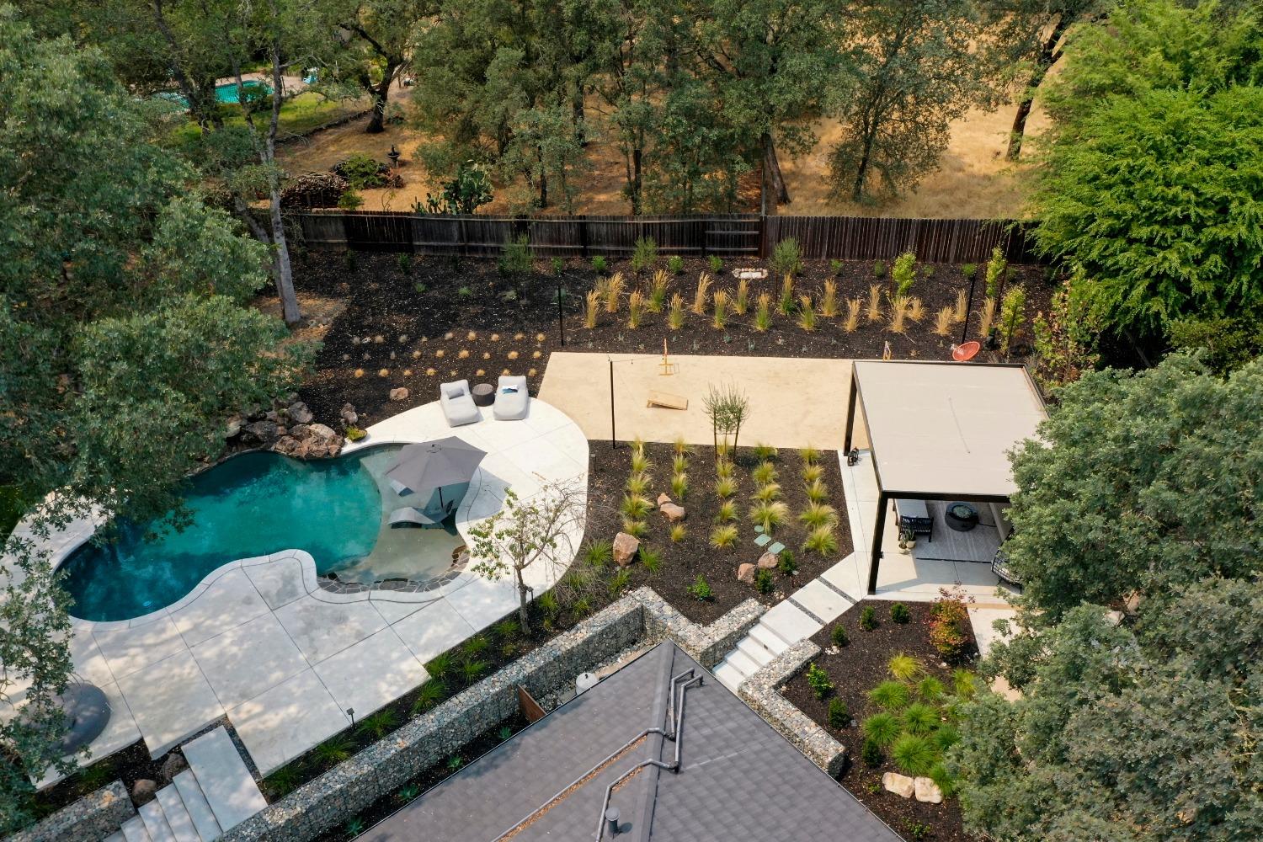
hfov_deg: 65.5
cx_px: 632
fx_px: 982
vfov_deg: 46.4
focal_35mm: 28
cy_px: 421
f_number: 7.1
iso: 400
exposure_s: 1/800
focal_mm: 10.26
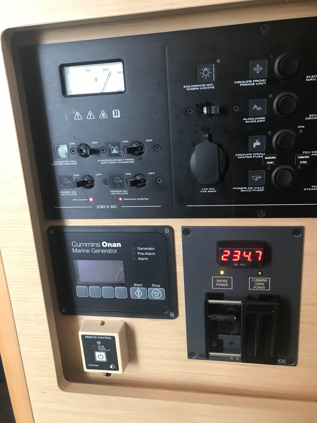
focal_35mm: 28
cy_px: 212
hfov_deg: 49.7
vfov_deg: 63.4
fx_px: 342
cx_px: 158
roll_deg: +3.1
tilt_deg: -16.0
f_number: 1.8
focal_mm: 3.99
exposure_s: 1/20
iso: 40
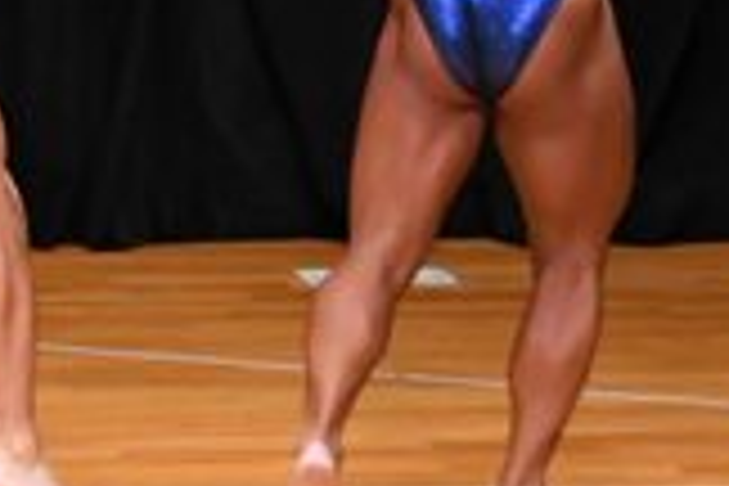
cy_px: -122
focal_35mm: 750
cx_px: -56
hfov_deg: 2.7
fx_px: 15186
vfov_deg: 1.8
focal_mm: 105
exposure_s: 1/400
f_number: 5.6
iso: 4000
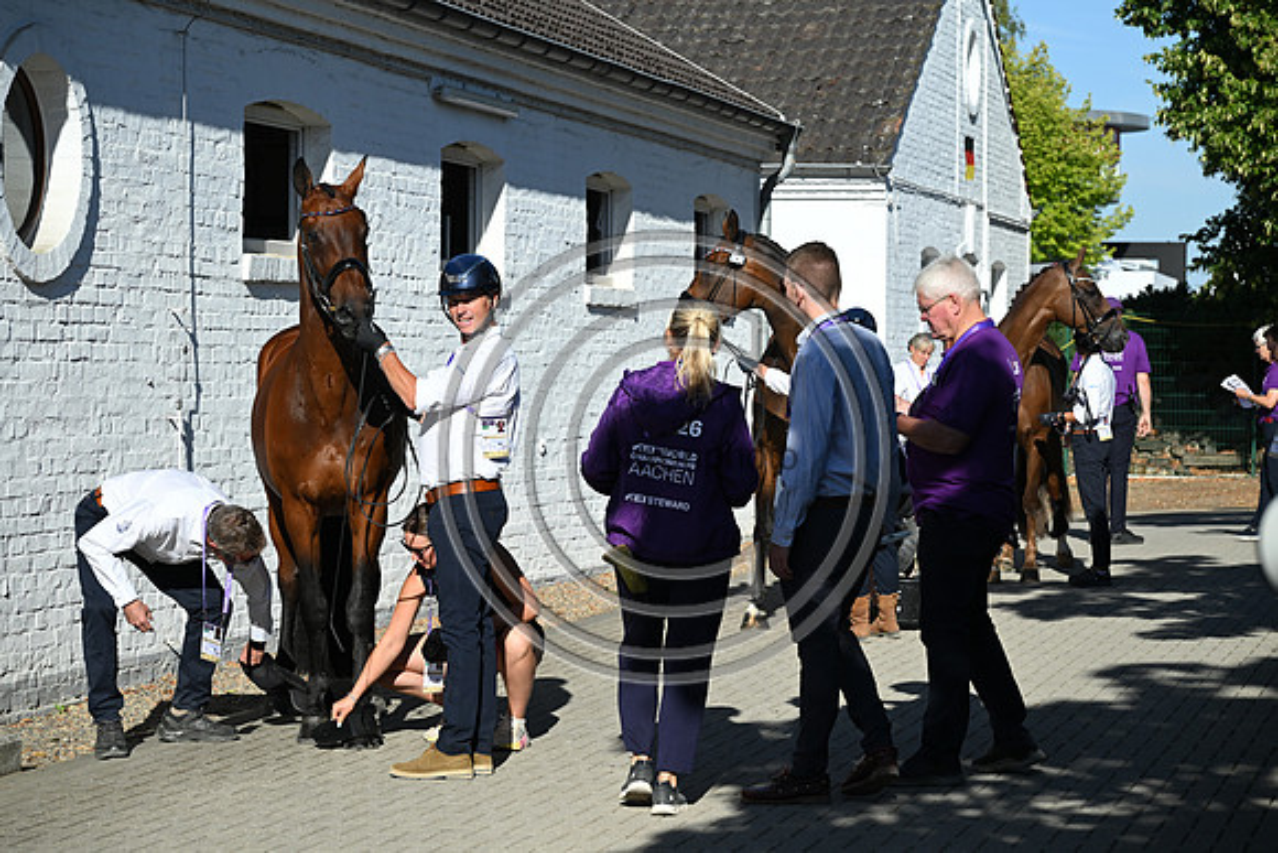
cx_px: 639
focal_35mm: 94
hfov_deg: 21.7
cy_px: 426
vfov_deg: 14.6
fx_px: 3338
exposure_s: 1/1600
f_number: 5.6
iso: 280
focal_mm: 94
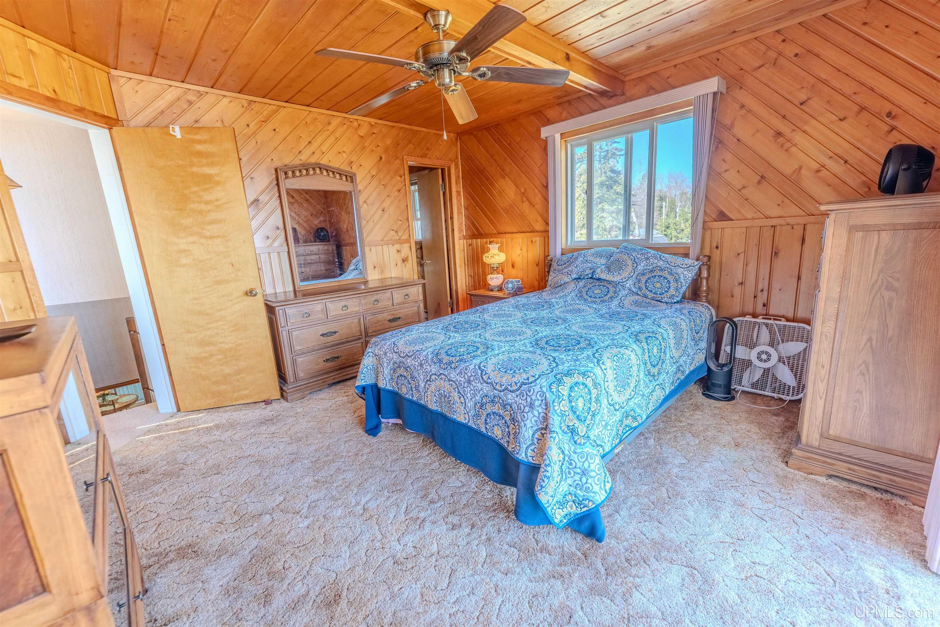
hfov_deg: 104.3
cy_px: 314
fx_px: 366
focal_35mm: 14
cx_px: 470
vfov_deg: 81.2
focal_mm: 14
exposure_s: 1/800
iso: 500
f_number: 4.5
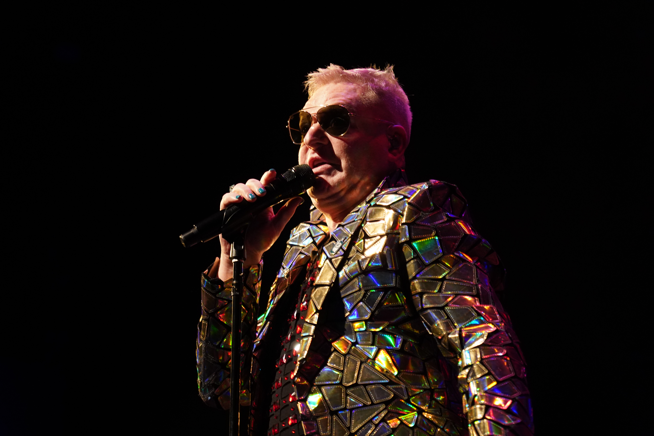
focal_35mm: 105
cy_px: 218
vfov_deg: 13.0
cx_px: 327
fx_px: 1907
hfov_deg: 19.5
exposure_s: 1/125
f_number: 4
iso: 5000
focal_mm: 105
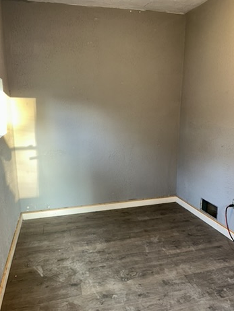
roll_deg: -0.9
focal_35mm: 27
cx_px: 117
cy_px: 160
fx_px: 243
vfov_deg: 65.3
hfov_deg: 51.4
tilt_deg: -11.5
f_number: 1.5
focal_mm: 5.7
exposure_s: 1/19
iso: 64
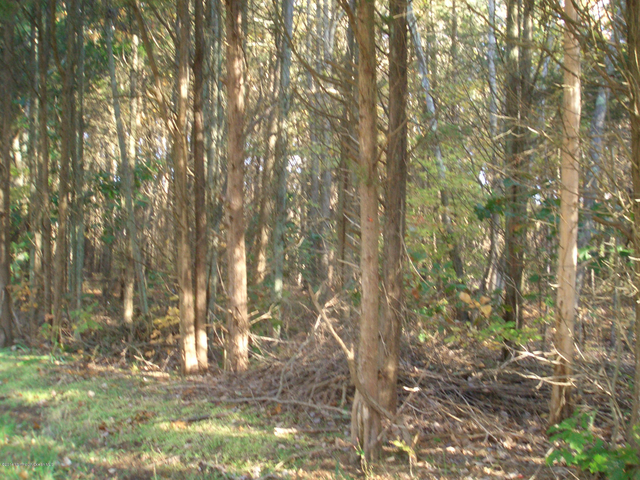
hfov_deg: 51.4
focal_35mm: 36
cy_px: 240
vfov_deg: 39.7
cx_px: 320
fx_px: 666
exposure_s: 1/50
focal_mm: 4.8
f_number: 4
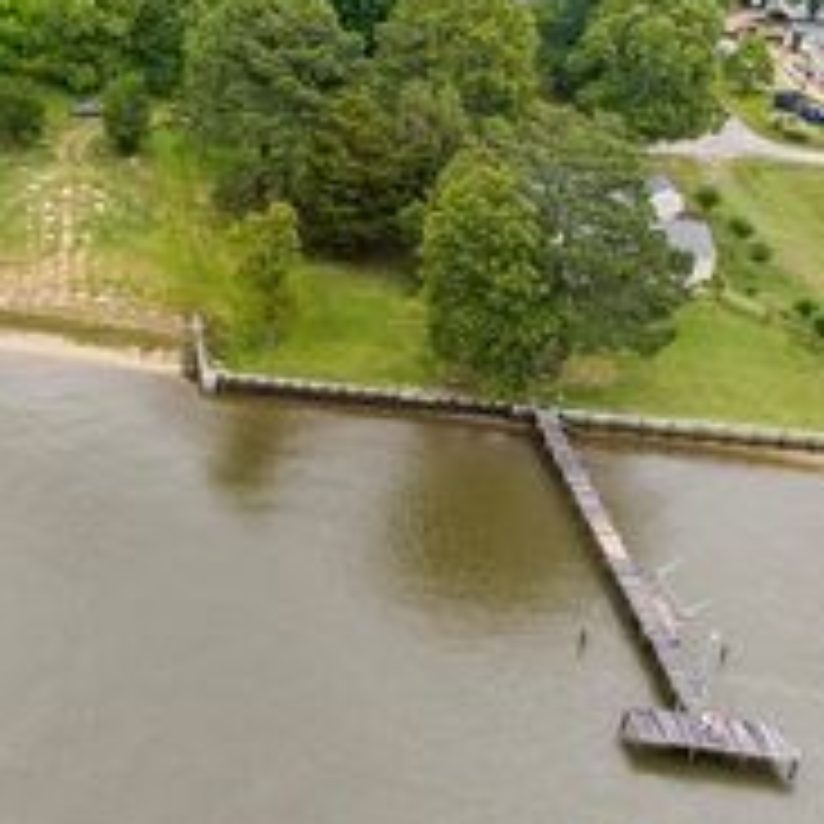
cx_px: -252
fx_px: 1562
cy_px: 108
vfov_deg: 28.6
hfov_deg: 25.4
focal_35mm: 58
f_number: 2.8
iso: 100
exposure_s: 1/20
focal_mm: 12.29
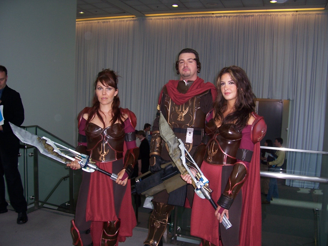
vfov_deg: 41.8
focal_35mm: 34
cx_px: 164
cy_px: 123
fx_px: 322
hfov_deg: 54.0
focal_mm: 5.6
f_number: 2.7
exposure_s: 1/60
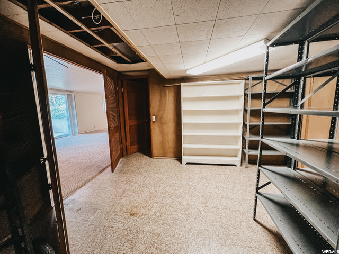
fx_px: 127
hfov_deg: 106.2
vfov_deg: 89.9
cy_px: 127
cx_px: 170
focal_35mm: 13
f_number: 1.8
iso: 320
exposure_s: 1/60
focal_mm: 1.57
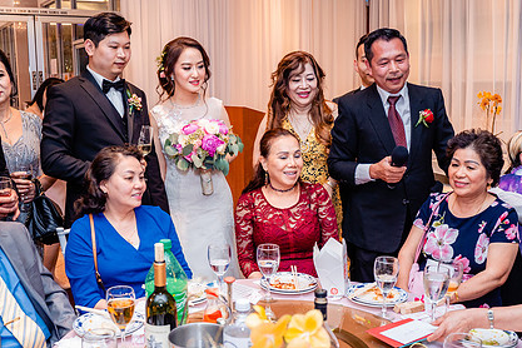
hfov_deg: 49.5
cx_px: 254
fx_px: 565
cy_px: 181
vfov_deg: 34.2
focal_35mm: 39
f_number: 4.5
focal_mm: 28
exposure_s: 1/200
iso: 1600
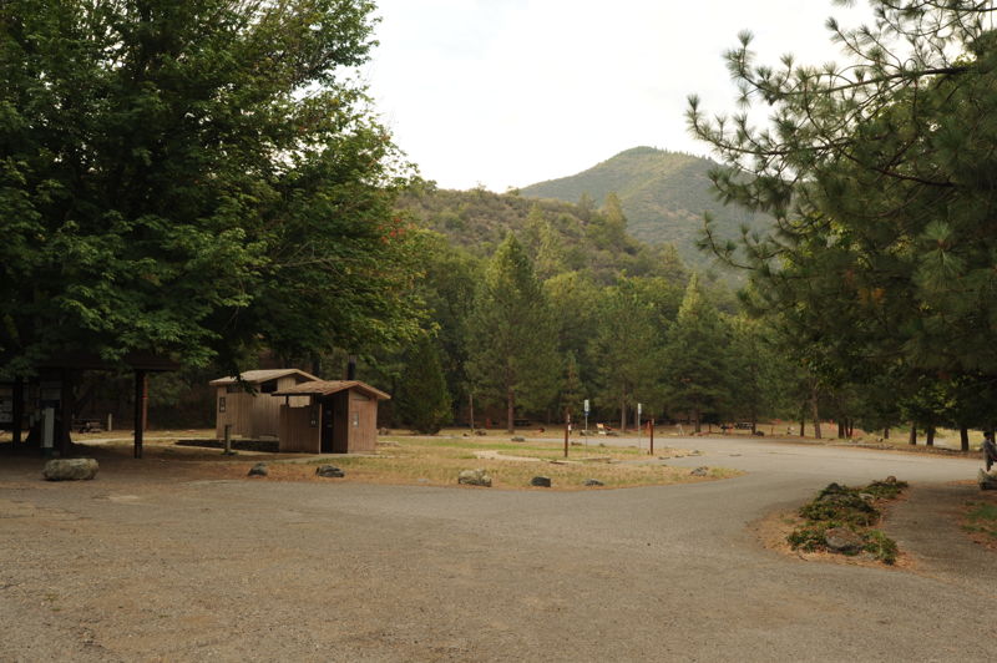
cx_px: 498
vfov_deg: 41.0
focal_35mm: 32
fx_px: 885
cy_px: 332
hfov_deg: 58.8
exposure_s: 1/60
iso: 200
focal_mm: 32
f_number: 10
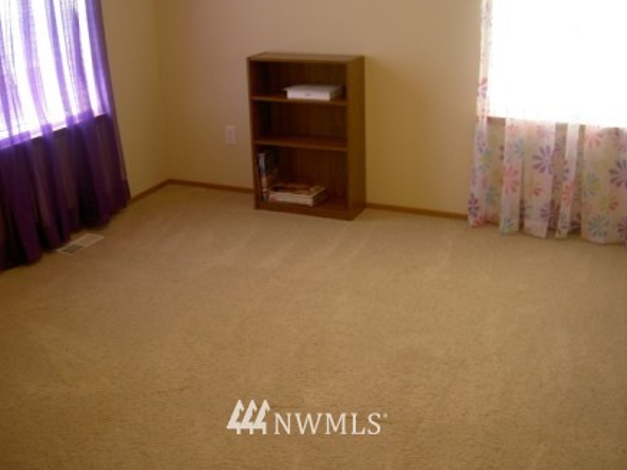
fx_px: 725
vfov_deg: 36.0
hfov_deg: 46.8
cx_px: 307
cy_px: 231
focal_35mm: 40
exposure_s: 1/13
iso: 100
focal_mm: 8
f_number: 2.8
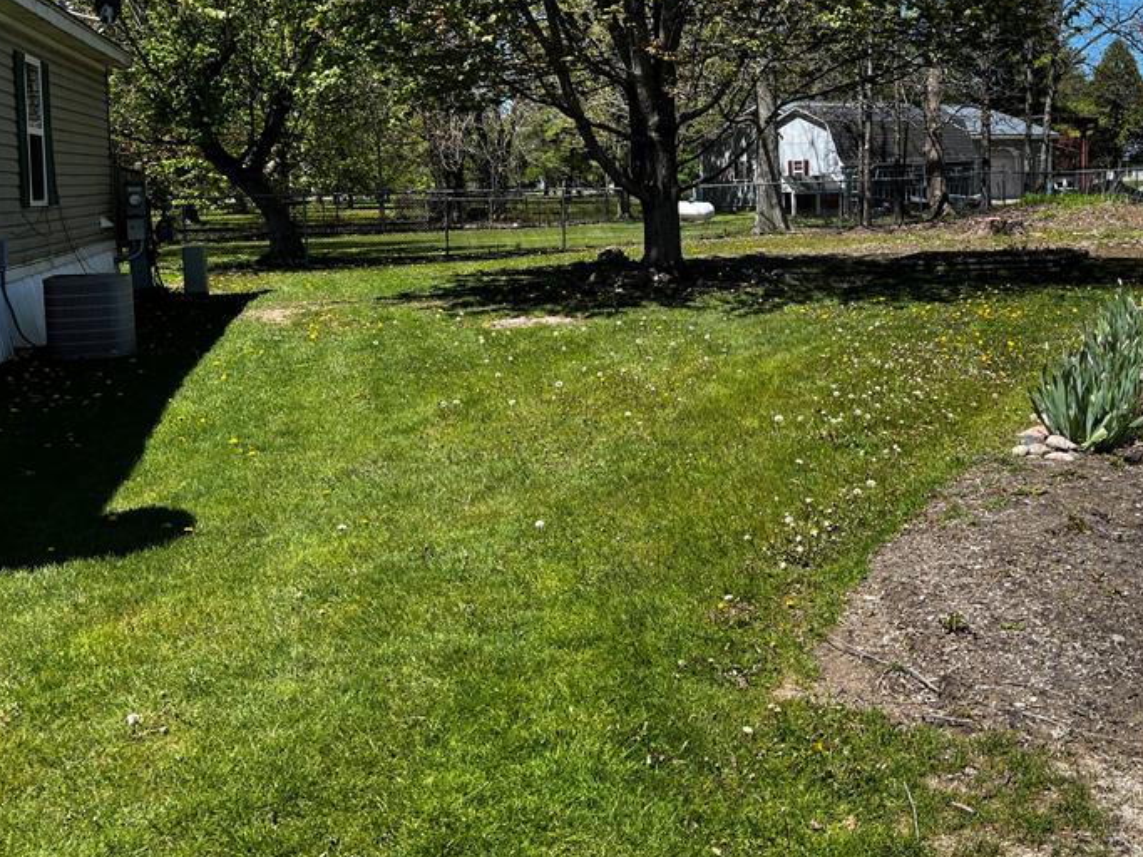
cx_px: 785
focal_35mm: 39
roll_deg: +1.1
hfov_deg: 46.9
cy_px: 275
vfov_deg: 36.4
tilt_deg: -4.5
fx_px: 1288
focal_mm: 5.7
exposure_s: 1/3460
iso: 50
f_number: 1.5
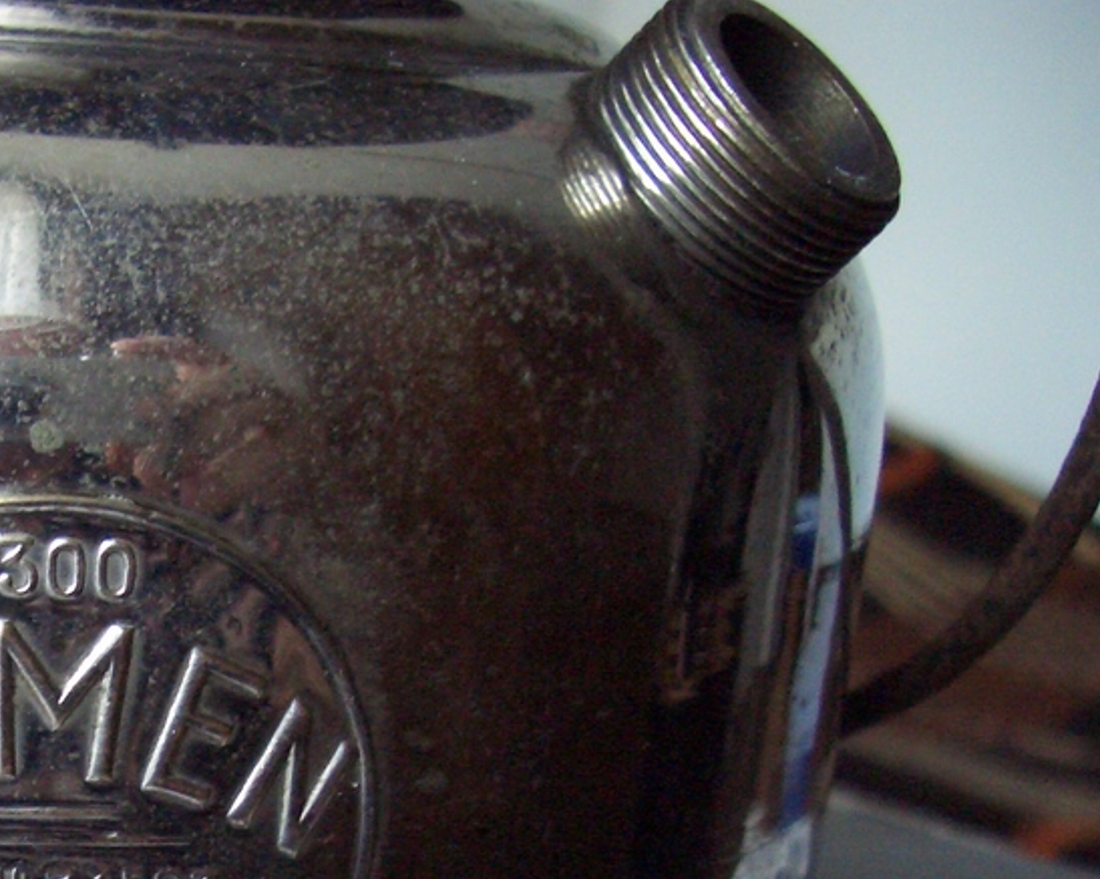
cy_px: 851
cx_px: 54
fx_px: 2343
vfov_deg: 20.6
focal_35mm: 72
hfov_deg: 25.4
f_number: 2.6
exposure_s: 1/50
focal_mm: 5.8
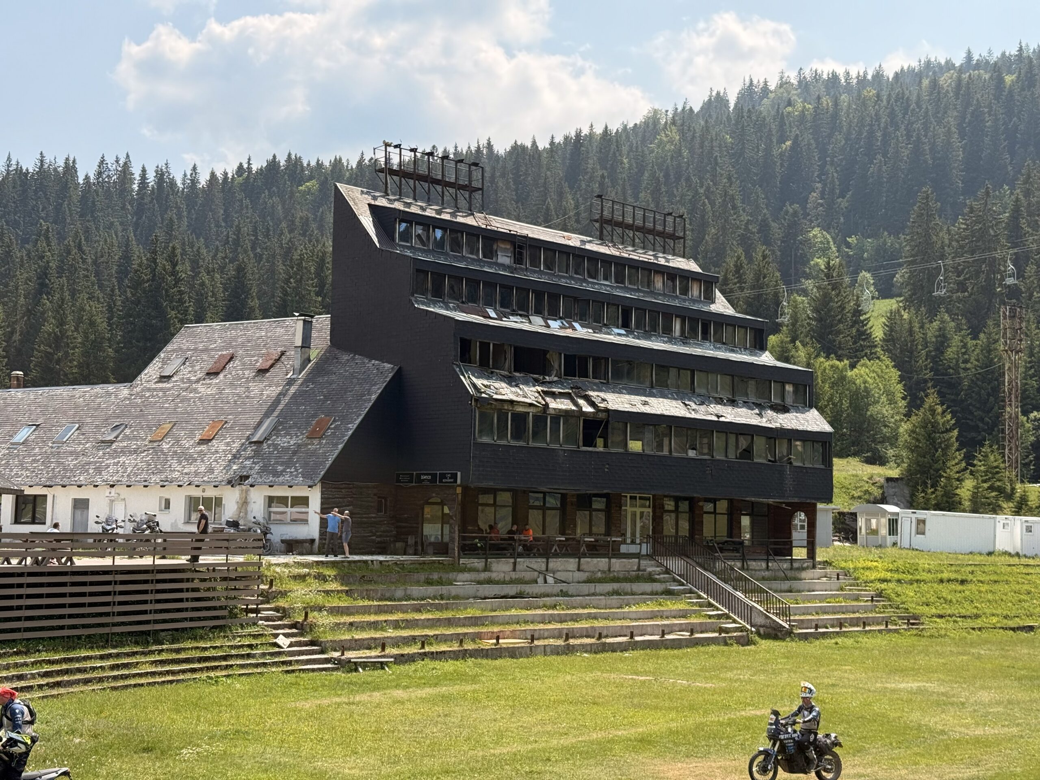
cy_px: 390
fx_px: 1442
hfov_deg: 39.7
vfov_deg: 30.3
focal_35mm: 48
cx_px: 520
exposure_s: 1/3096
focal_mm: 6.76
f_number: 1.78
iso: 100
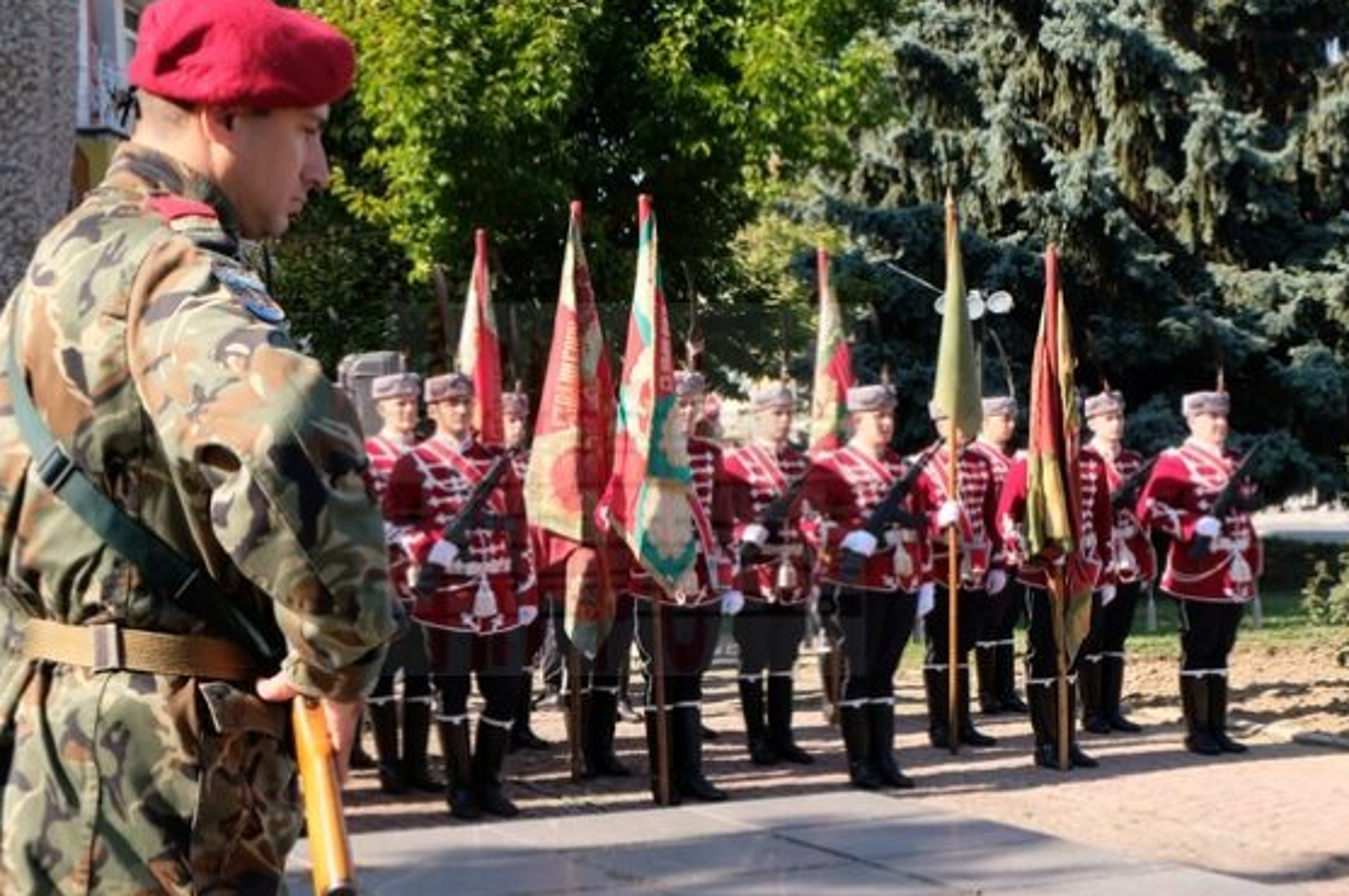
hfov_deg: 36.3
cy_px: 489
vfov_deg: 24.5
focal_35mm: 55
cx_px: 625
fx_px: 2059
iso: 400
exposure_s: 1/150
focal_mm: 29.5
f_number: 9
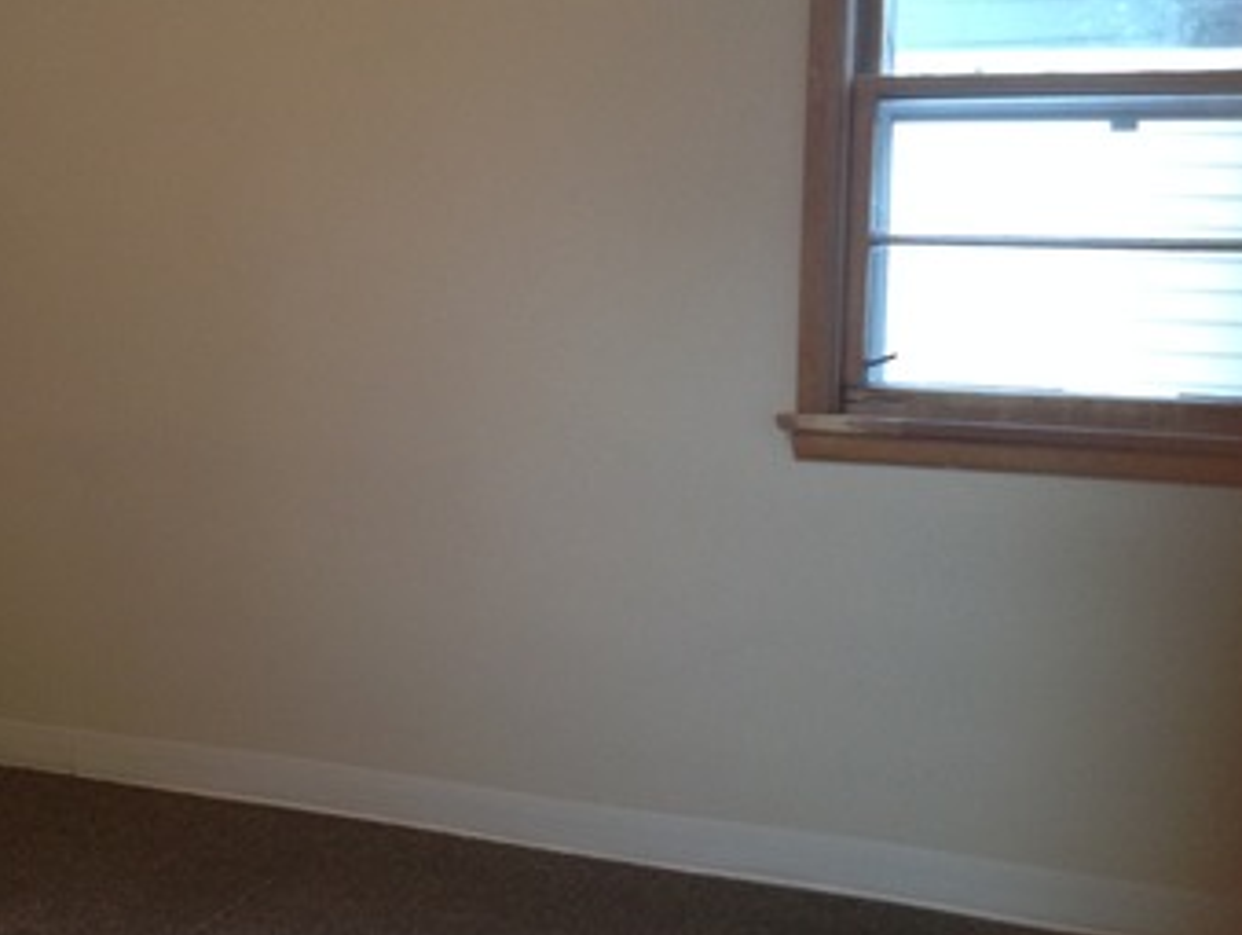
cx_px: 212
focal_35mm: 66
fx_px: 2371
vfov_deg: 22.3
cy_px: 440
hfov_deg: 28.6
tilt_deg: -9.4
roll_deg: +0.4
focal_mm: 4.28
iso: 125
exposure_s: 1/20
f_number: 2.4
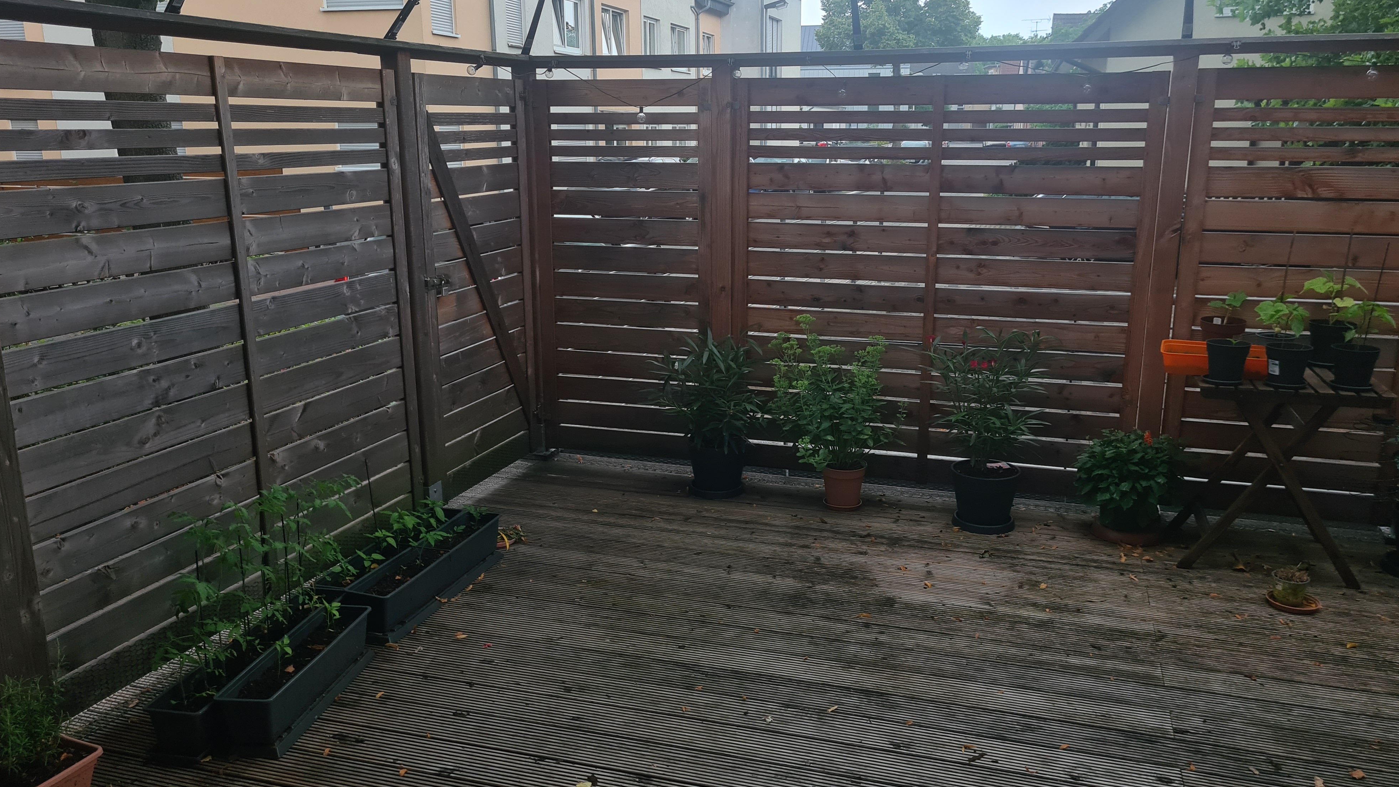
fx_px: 1076
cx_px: 700
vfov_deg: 40.2
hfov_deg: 66.1
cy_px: 388
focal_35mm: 29
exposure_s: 1/100
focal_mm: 5.4
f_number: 1.8
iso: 100
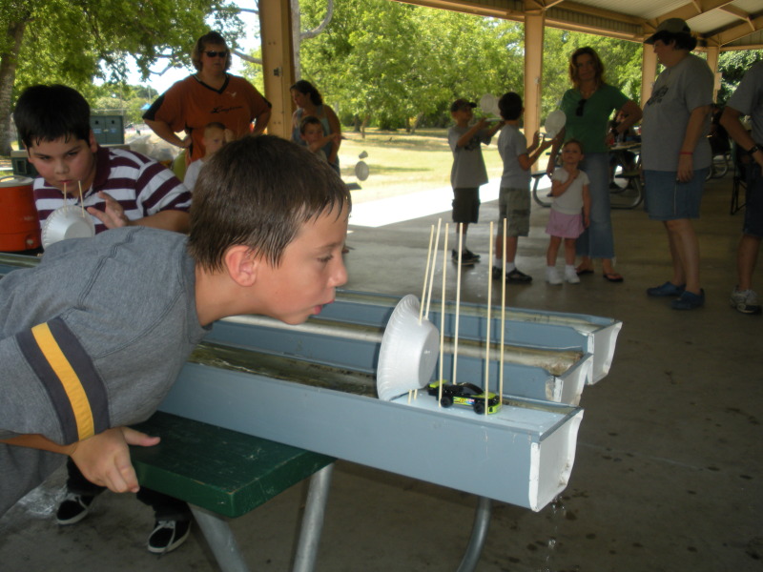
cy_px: 286
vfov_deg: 39.7
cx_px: 382
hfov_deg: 51.4
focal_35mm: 36
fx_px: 794
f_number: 3.5
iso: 64
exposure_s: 1/188
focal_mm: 6.3
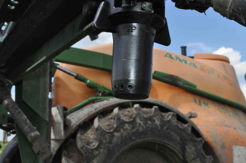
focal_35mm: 44
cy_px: 82
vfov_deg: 30.8
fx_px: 297
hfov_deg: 45.0
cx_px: 123
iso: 1600
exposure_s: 1/200
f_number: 25
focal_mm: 29
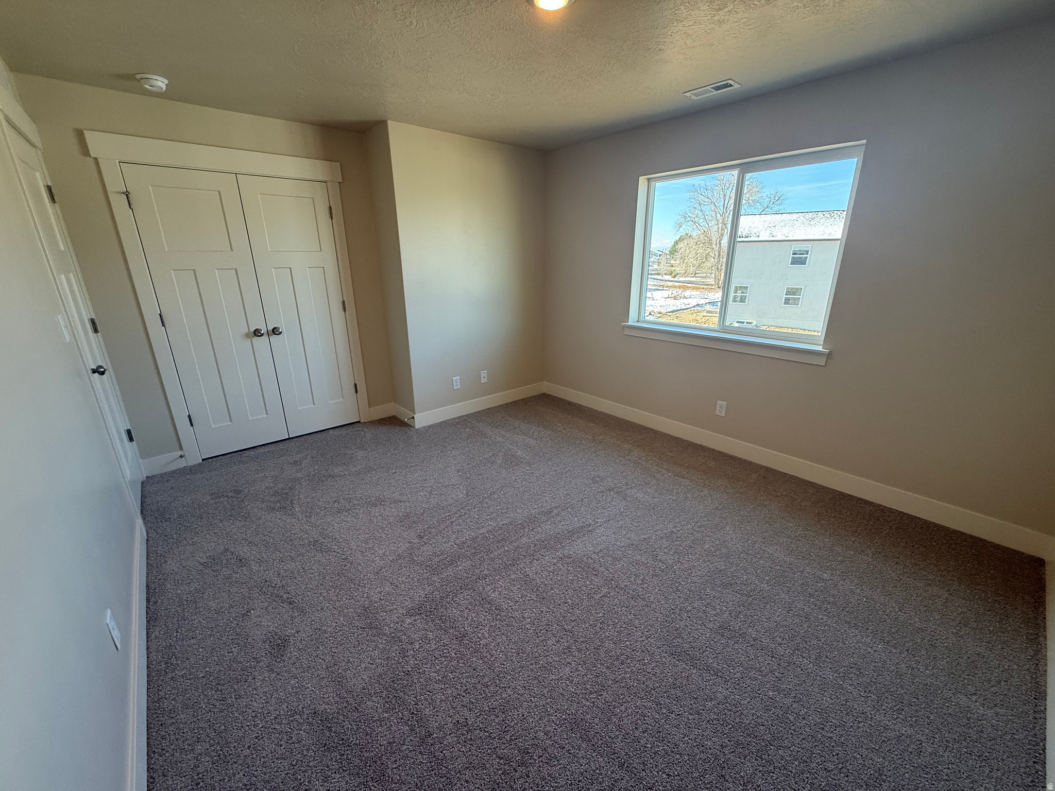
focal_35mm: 14
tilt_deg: -17.4
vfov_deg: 85.7
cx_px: 528
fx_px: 427
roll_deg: +0.5
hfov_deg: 102.1
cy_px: 396
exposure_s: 1/120
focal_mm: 2.22
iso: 125
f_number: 2.2
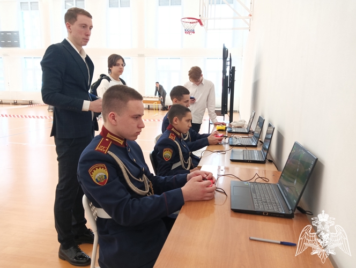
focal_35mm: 27
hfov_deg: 65.2
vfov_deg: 51.5
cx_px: 178
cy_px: 134
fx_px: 278
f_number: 1.8
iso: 500
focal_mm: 4.05
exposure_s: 1/100
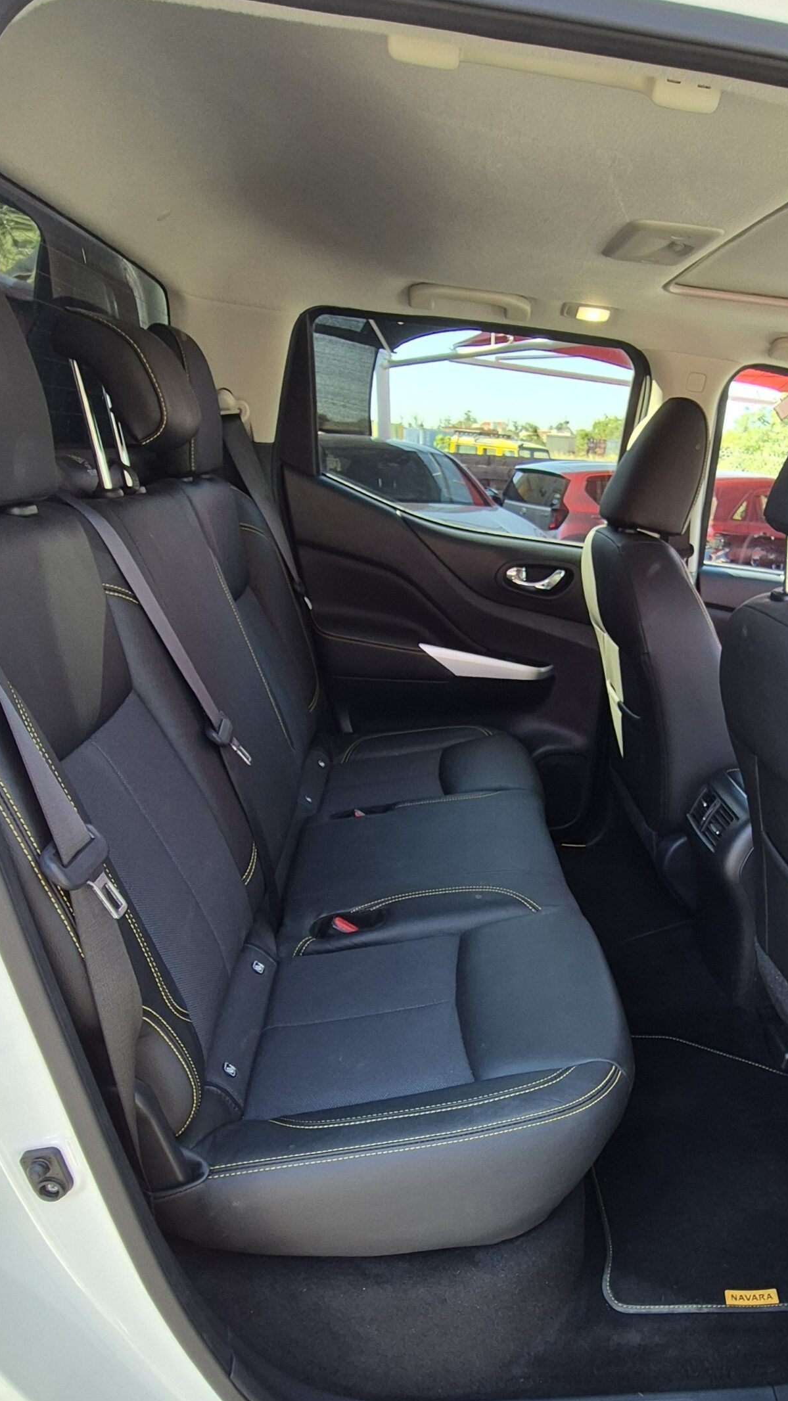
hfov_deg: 62.9
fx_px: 632
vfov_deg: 95.9
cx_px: 501
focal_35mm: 17
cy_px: 699
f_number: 2.2
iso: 64
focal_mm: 2.2
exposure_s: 1/100
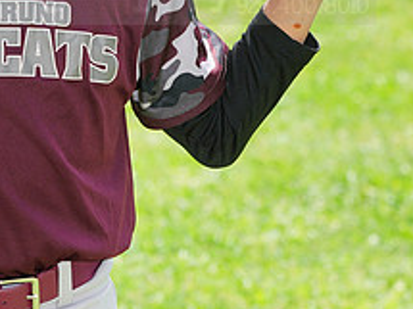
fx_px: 5282
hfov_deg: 4.5
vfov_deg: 3.3
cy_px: -33
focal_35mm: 443
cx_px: 4
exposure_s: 1/200
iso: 200
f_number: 8
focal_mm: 171
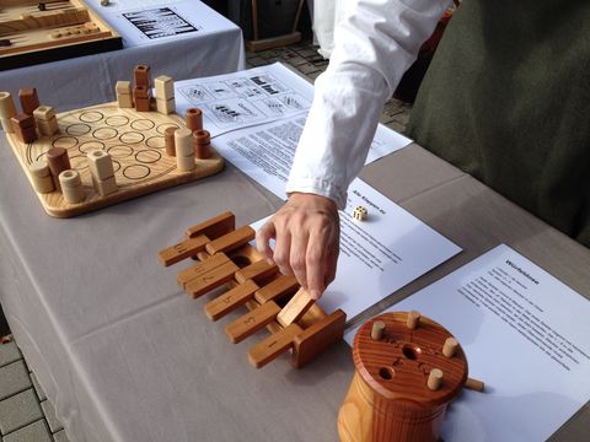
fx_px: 597
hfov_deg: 52.6
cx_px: 295
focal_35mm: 35
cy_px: 221
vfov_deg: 40.7
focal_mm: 4.28
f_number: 2.4
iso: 50
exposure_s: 1/1126
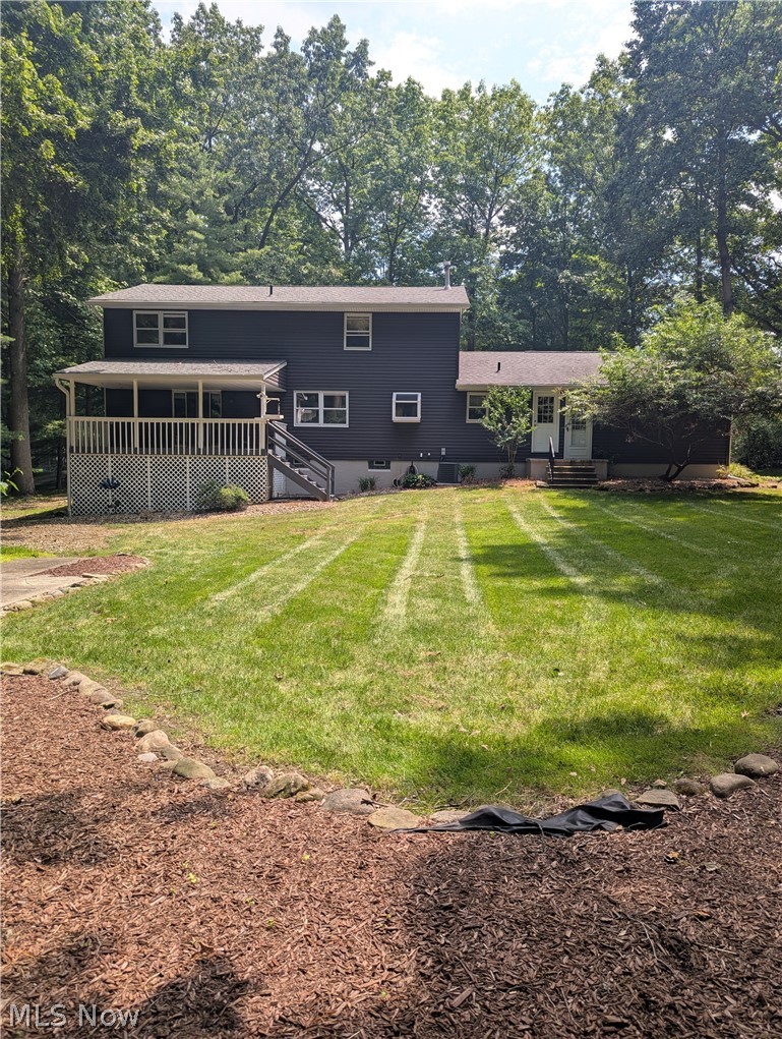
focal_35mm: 24
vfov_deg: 71.5
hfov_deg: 56.9
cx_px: 391
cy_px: 520
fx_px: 721
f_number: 1.85
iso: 45
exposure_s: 1/765
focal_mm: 6.81
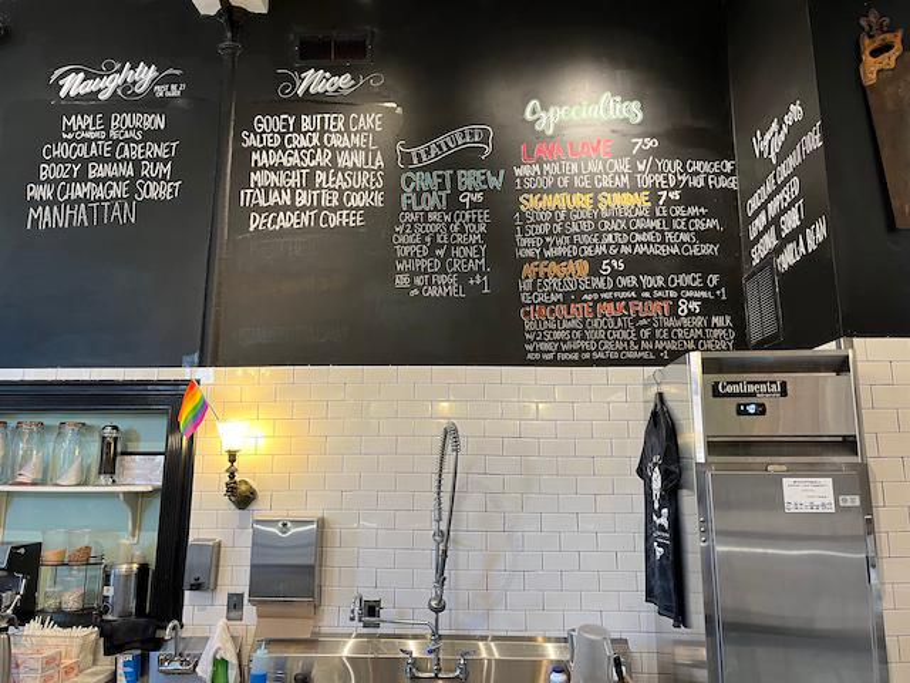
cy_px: 342
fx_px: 683
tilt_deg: +10.7
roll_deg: +0.1
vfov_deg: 53.1
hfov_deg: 67.3
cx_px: 455
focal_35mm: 26
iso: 125
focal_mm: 5.1
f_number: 1.6
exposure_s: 1/60
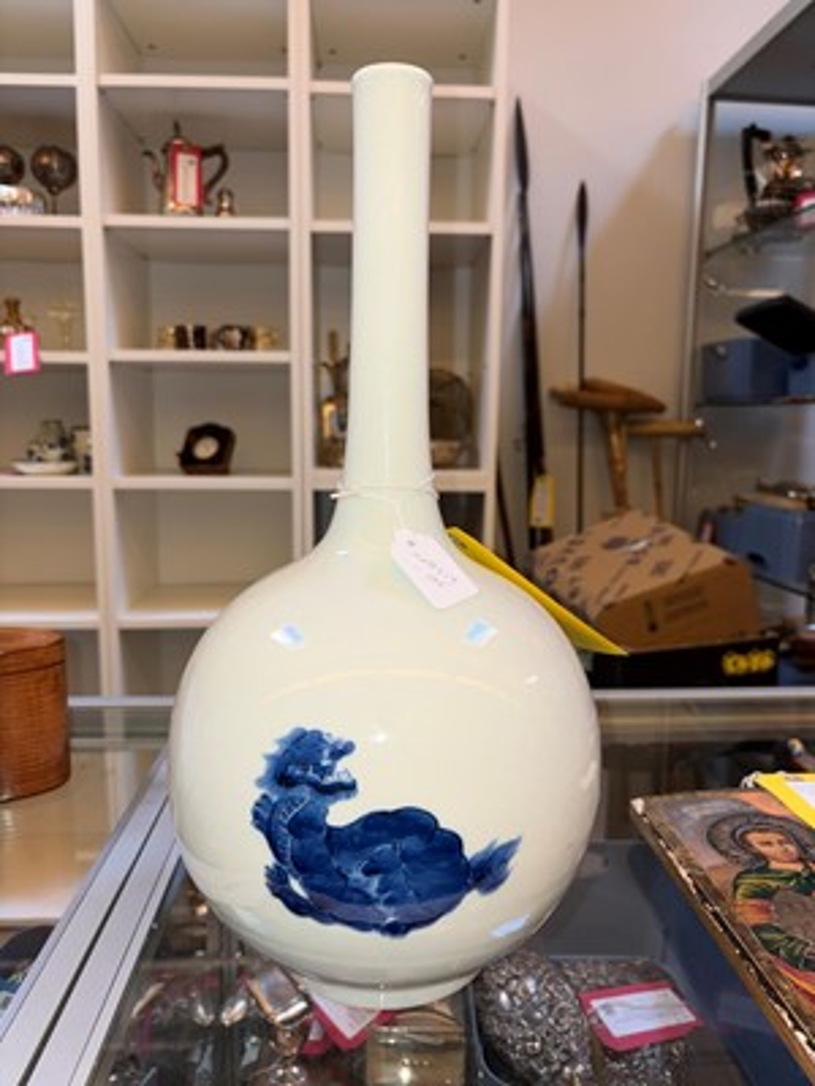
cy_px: 543
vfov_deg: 67.3
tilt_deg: -8.2
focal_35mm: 26
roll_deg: -0.3
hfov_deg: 53.1
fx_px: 816
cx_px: 408
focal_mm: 5.96
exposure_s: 1/43
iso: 32
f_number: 1.6
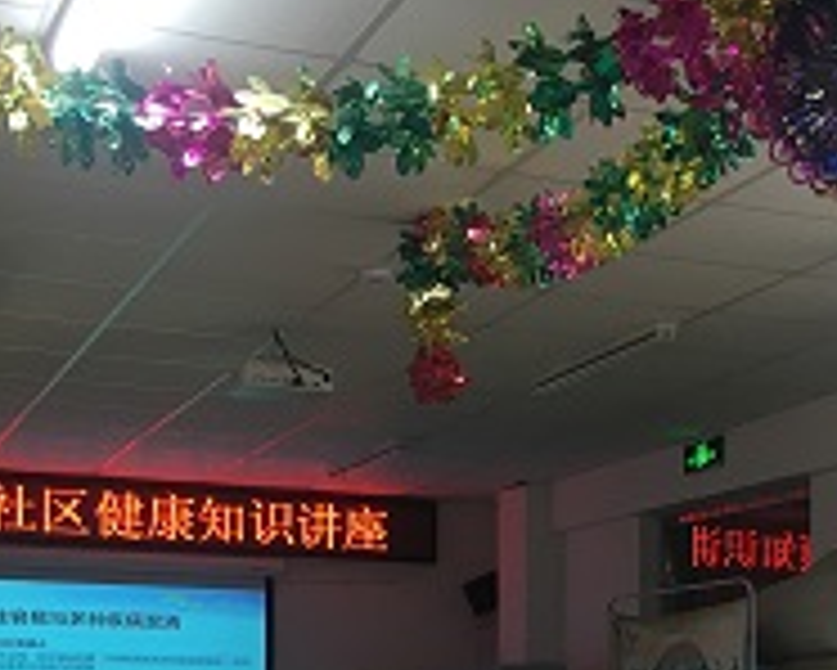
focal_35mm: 76
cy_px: 753
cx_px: 684
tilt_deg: -1.1
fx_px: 1884
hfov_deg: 24.6
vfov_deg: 19.3
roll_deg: +0.7
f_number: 2.2
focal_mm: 4.15
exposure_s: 1/33
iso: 64
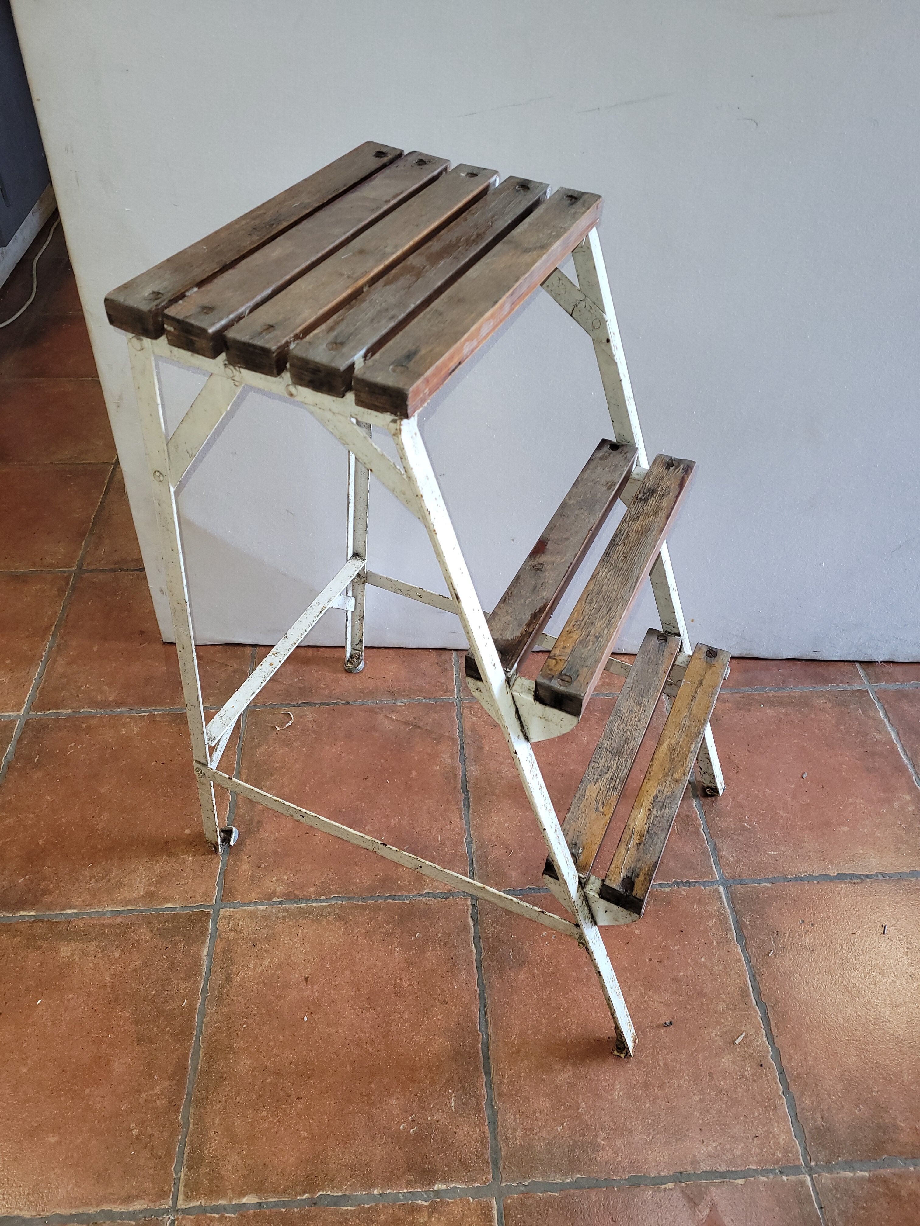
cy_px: 613
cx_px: 460
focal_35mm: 26
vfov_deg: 67.3
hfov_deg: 53.1
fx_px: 921
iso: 100
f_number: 1.8
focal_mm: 5.4
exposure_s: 1/50
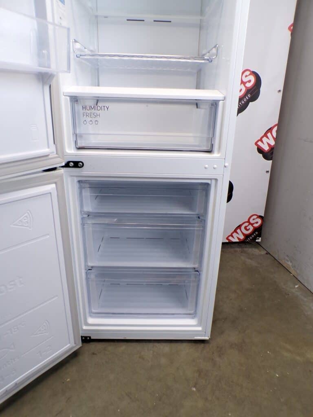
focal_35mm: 24
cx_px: 156
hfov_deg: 56.8
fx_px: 289
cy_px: 208
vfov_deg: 71.6
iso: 165
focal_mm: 4.3
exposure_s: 1/34
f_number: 3
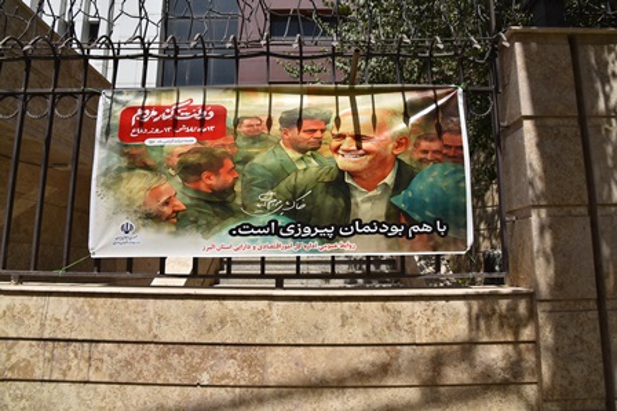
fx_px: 411
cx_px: 308
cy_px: 206
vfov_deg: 53.2
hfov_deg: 73.7
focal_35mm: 24
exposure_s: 1/400
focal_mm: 24
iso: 200
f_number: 10
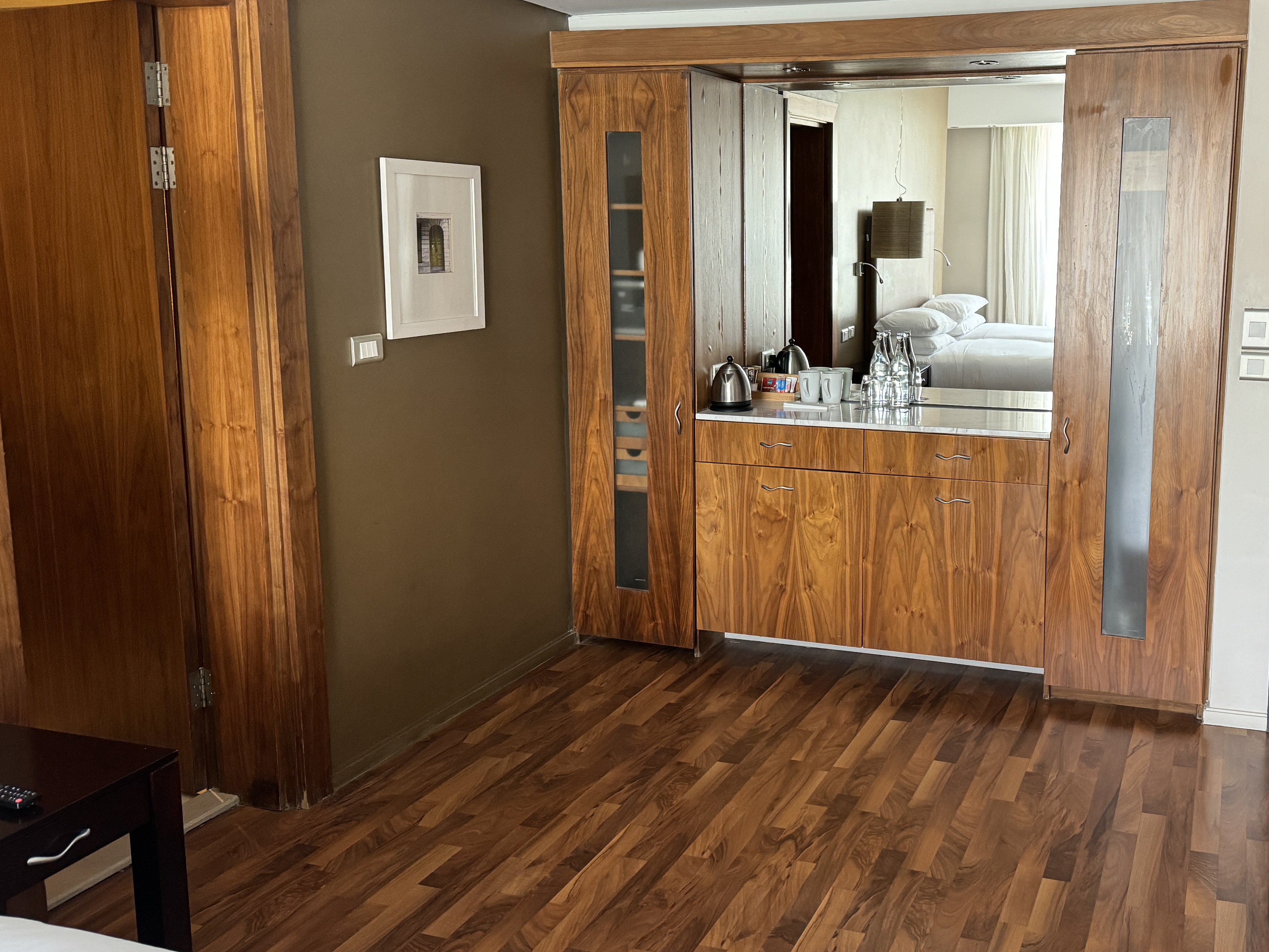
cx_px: 824
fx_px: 1283
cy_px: 412
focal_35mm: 35
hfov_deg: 51.8
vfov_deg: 40.6
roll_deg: -0.1
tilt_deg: -9.0
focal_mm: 6.76
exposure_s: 1/60
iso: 400
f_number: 1.78
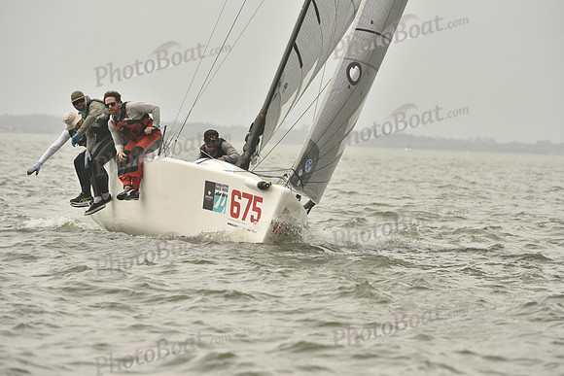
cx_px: 282
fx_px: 6268
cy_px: 188
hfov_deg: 5.2
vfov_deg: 3.4
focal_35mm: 400
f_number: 9
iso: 400
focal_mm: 400
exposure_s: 1/1000
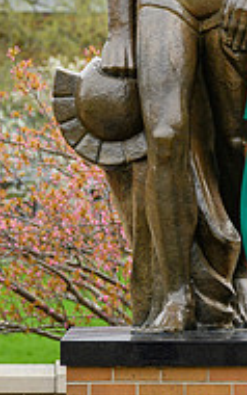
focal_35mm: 288
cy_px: 37
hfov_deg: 4.6
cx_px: 295
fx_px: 3097
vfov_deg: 7.3
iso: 400
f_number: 4
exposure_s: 1/1600
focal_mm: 90
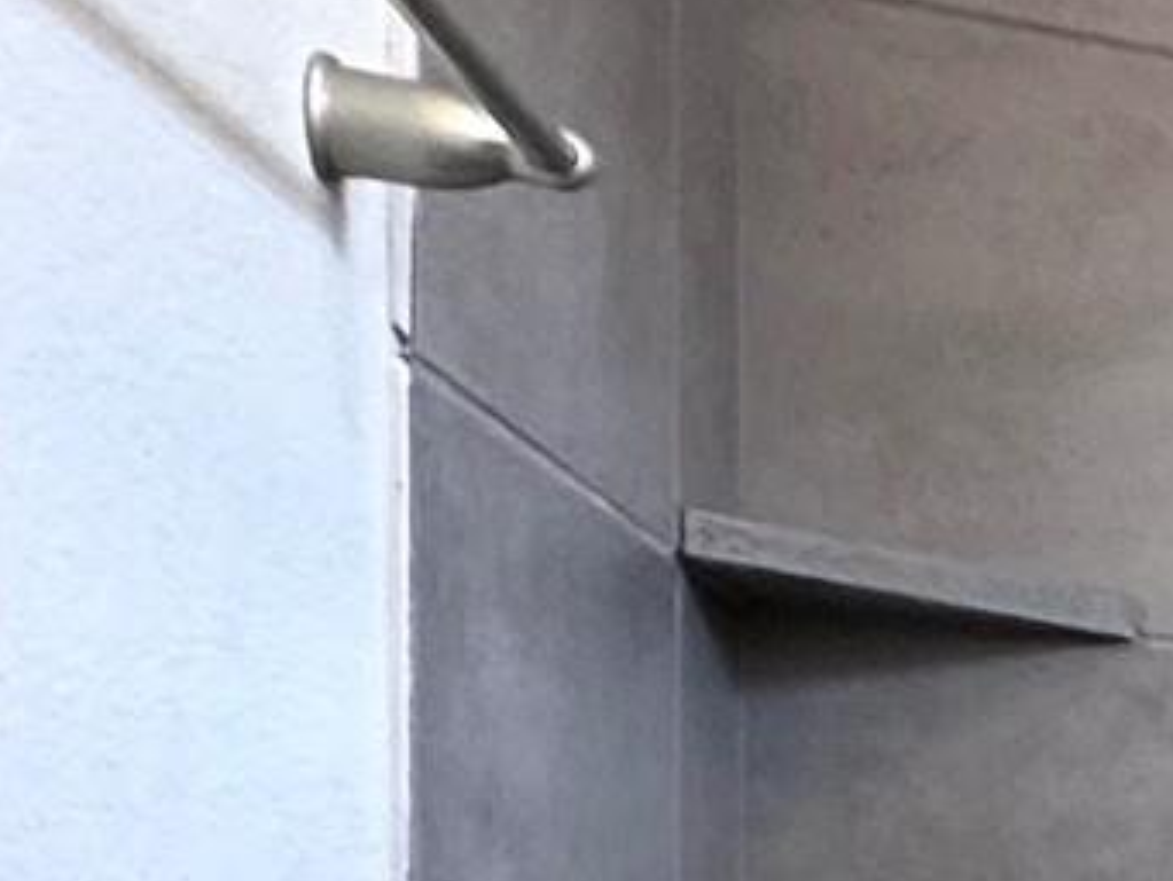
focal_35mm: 84
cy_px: 1239
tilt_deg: -2.3
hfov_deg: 13.6
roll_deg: -2.5
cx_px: 3051
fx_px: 2847
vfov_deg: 16.3
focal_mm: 2.22
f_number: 2.2
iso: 400
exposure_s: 1/60
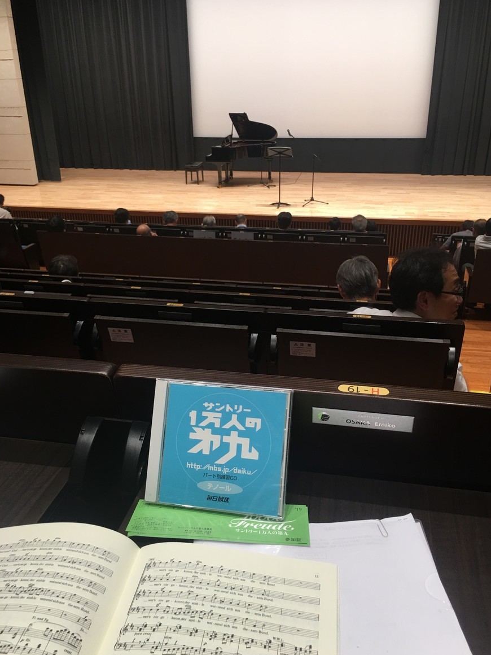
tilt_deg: -23.2
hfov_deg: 46.8
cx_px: 249
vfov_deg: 60.0
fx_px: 567
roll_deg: -0.1
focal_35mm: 30
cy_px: 329
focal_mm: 4.15
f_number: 2.2
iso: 40
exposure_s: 1/30
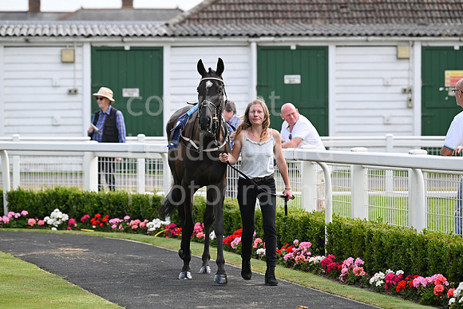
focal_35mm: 175
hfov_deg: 11.7
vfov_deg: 7.9
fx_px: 2251
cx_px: 232
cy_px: 154
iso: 400
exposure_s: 1/1600
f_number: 4.5
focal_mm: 175
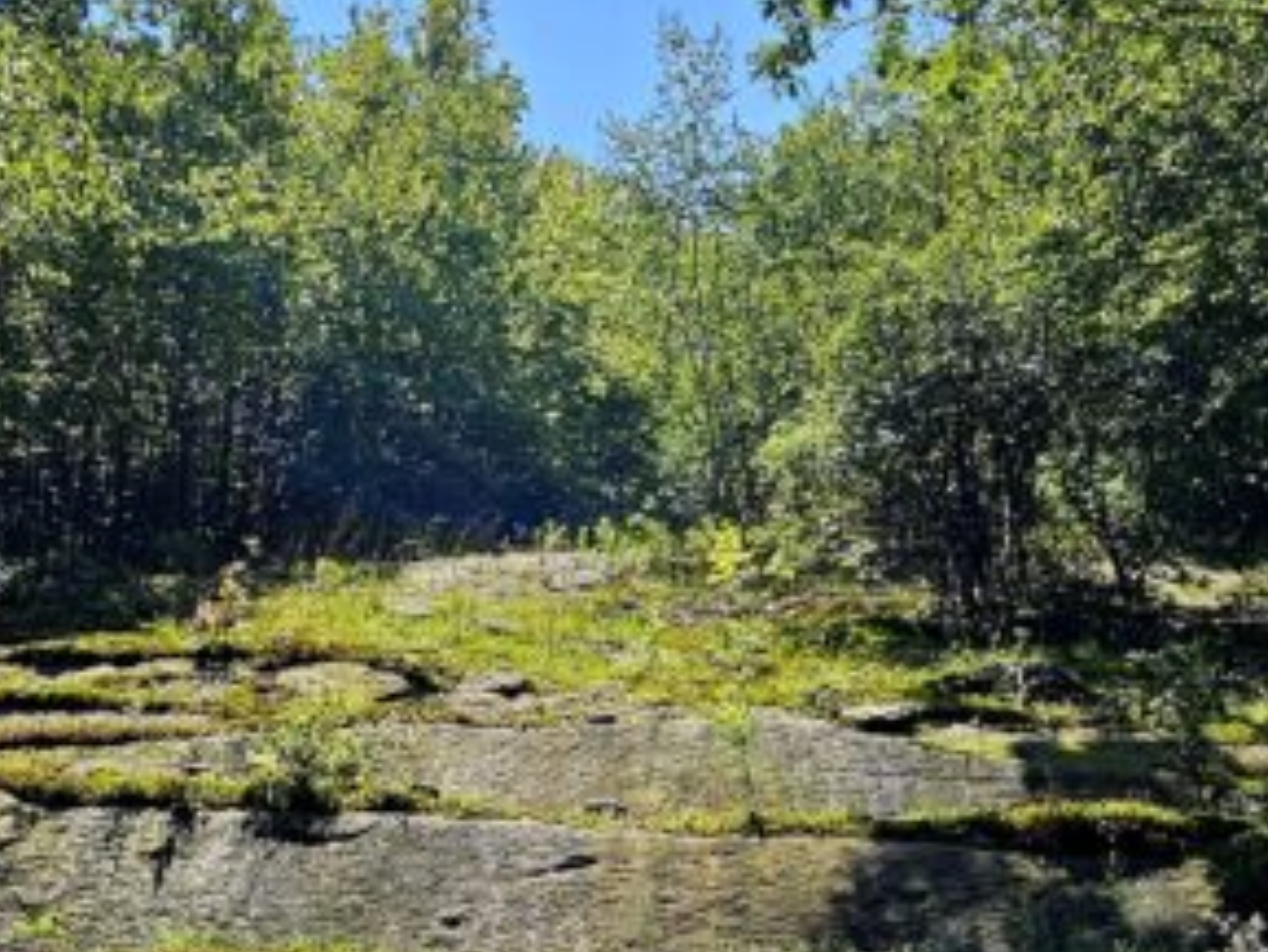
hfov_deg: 41.0
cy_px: 864
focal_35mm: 46
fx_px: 1686
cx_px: 500
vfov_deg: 30.1
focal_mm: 2.2
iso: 50
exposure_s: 1/1667
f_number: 2.2
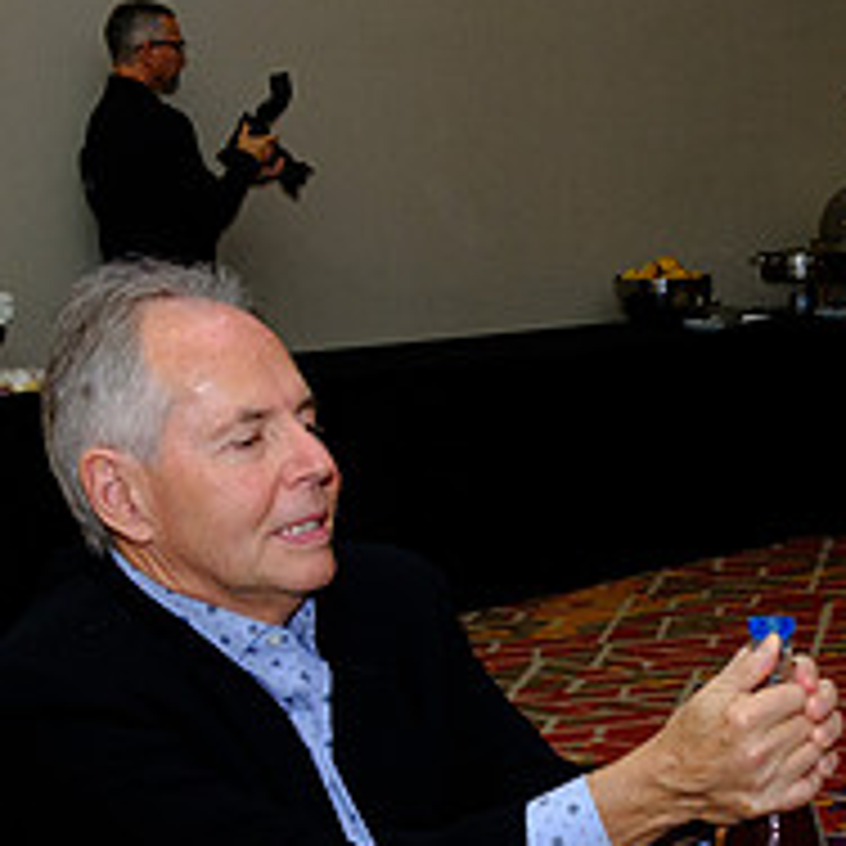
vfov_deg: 18.4
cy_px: 844
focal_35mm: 92
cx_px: 945
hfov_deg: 18.2
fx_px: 2544
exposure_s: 1/160
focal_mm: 23.3
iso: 1600
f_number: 5.6
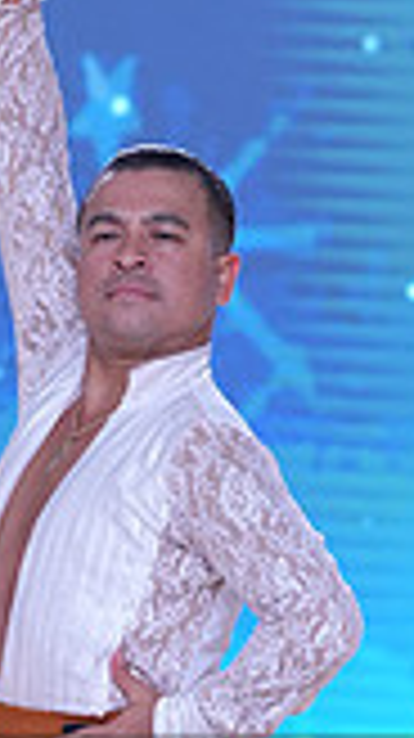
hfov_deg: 2.5
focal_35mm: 479
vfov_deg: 4.5
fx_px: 9367
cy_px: 886
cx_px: 88
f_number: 5.6
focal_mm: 129
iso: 2000
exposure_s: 1/400
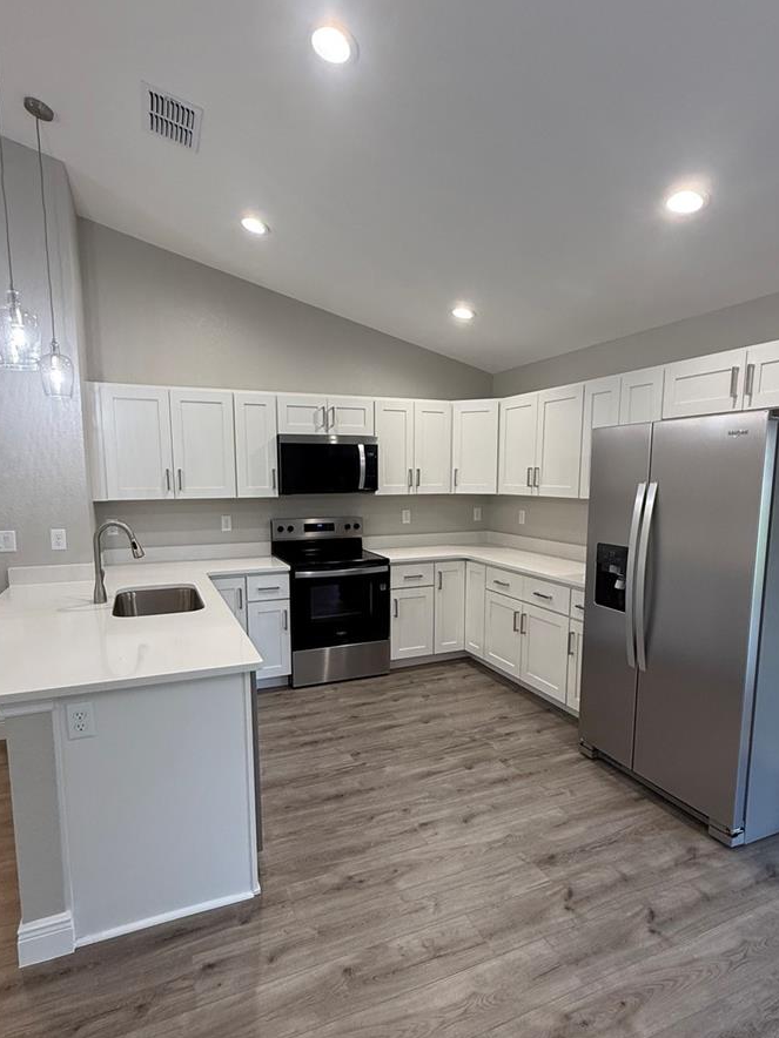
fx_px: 570
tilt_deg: -6.2
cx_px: 383
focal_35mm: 19
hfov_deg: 68.7
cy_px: 552
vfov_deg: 84.6
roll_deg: +0.4
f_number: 2.2
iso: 200
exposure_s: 1/120
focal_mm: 2.22
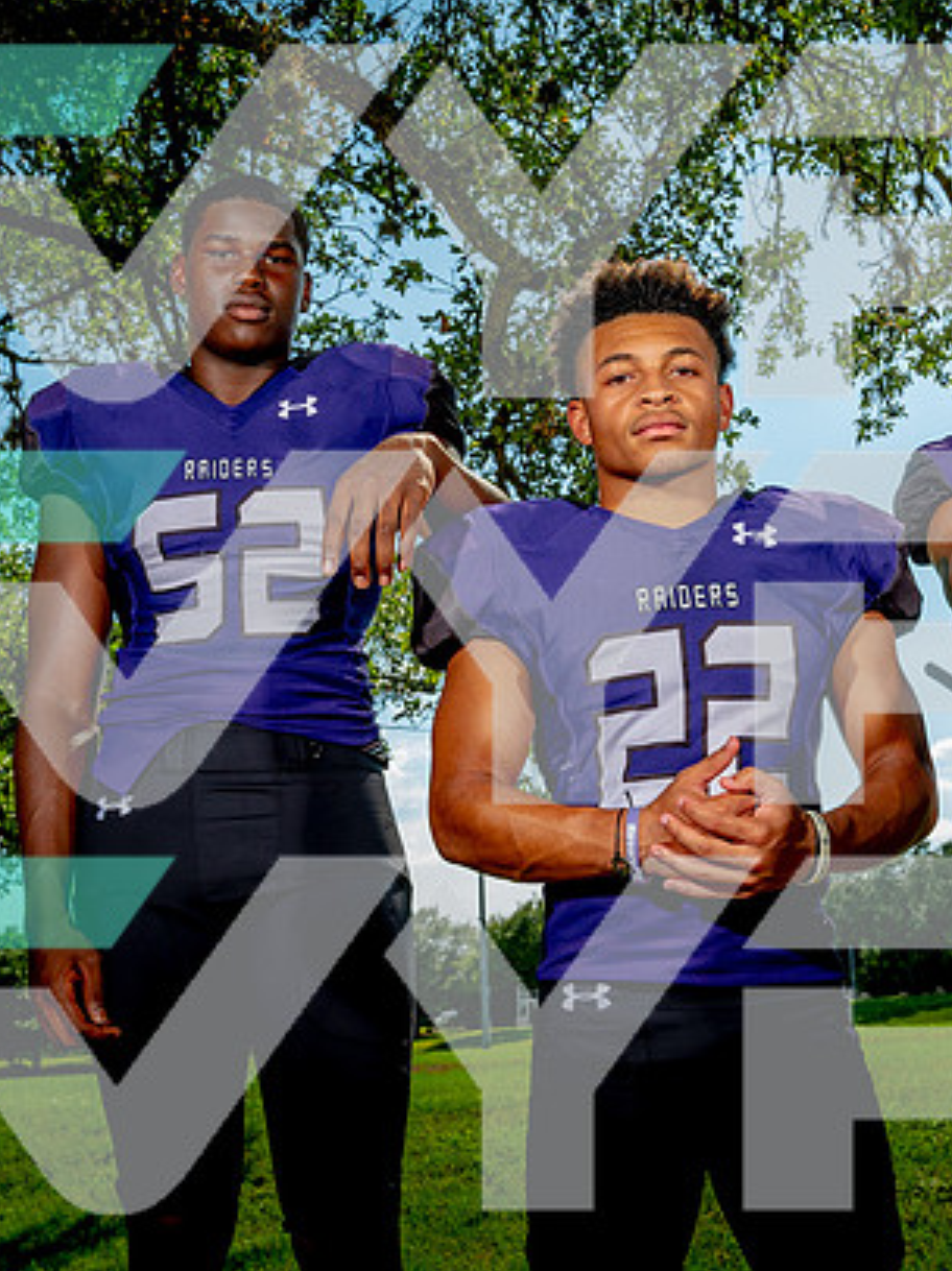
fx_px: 1835
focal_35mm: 50
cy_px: 629
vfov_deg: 38.2
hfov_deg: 28.8
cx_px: 657
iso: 100
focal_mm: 34
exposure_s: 1/125
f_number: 8
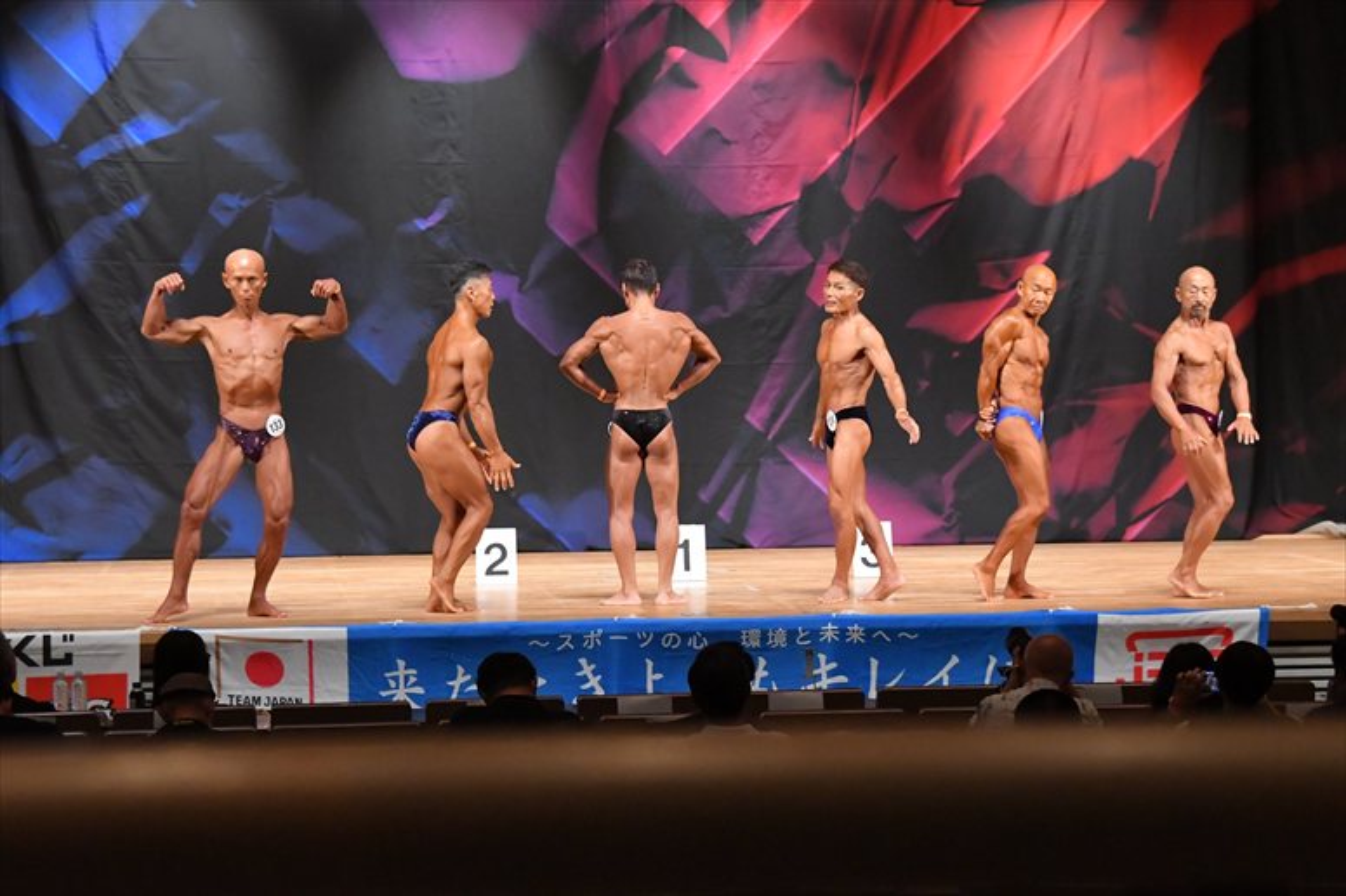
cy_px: 448
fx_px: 4036
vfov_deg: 12.7
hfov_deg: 18.9
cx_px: 673
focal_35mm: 108
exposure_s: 1/400
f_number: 5.6
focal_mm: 72
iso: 7200
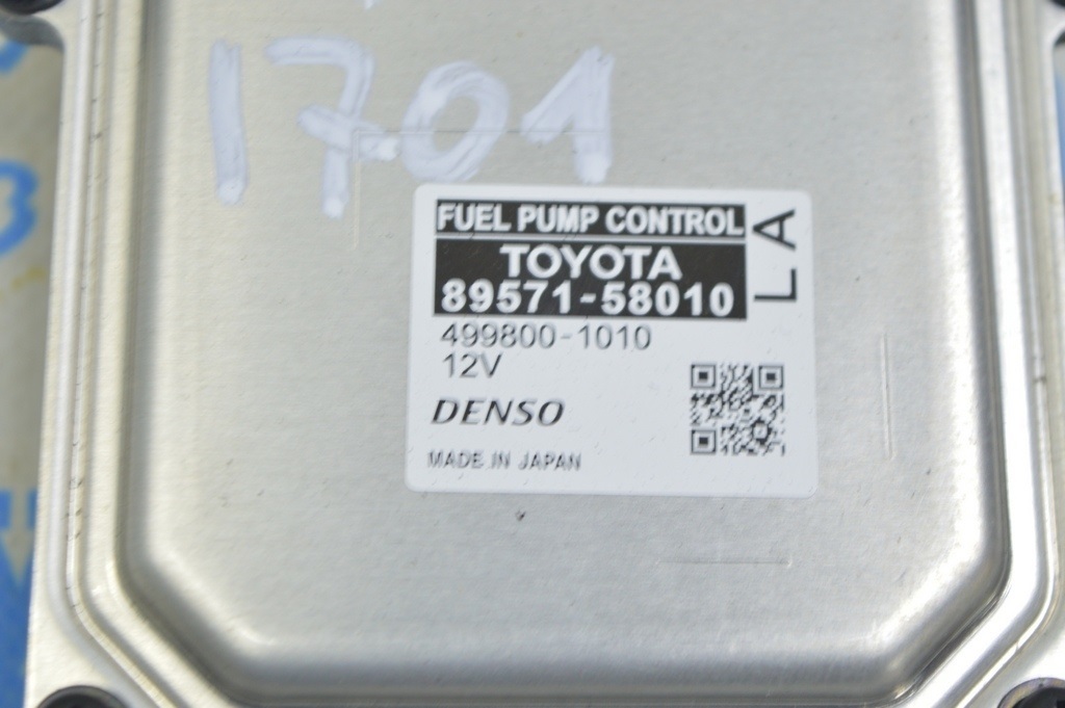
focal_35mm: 82
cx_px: 532
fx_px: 2439
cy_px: 354
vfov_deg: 16.5
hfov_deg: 24.6
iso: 400
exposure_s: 1/20
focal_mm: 55
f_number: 5.6
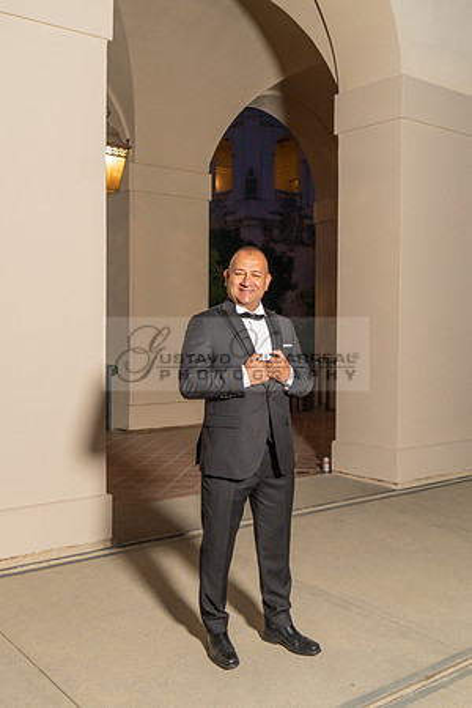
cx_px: 255
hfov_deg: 34.2
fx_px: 766
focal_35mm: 39
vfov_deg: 49.6
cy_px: 352
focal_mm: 24
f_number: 3.5
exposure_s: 1/160
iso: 500
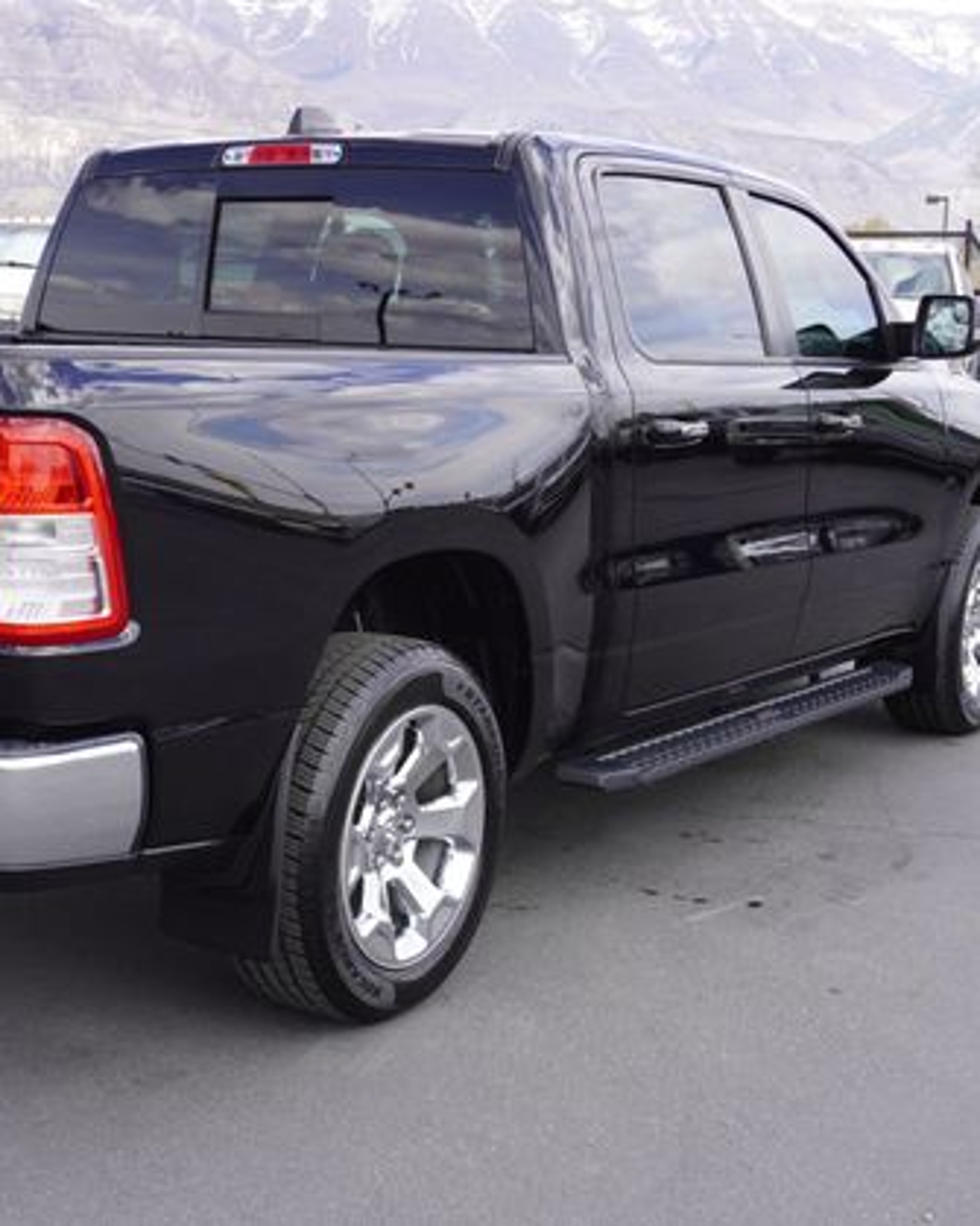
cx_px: 211
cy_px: 603
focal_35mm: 56
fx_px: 2031
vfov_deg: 33.6
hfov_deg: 26.7
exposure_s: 1/100
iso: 100
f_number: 7.1
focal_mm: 26
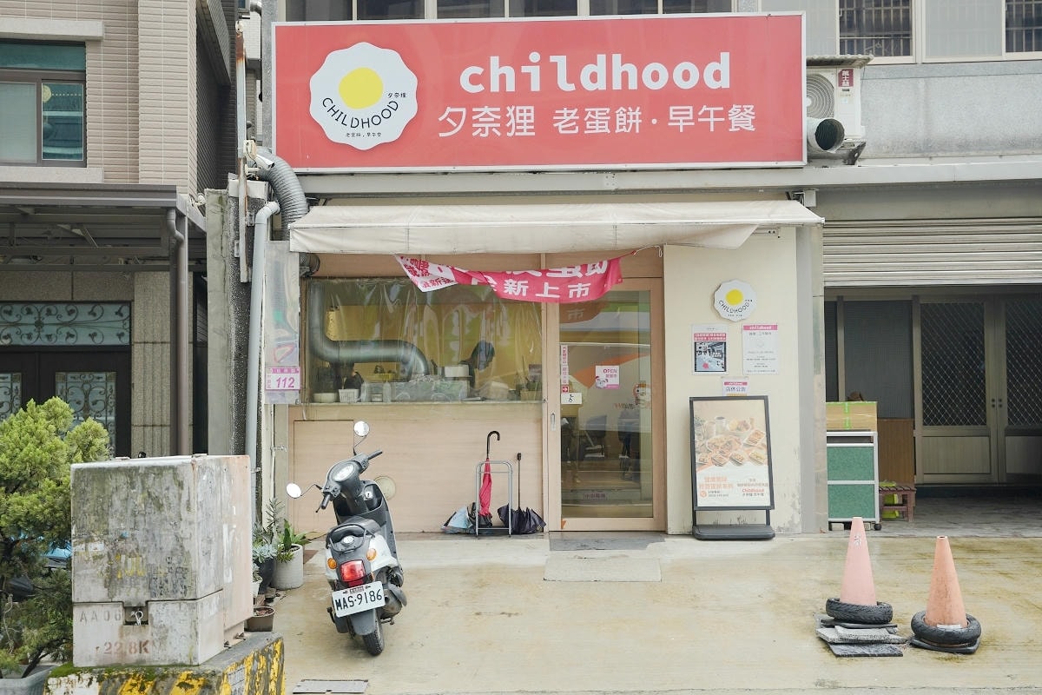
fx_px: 1245
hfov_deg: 45.4
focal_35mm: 43
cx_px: 521
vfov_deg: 31.2
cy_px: 348
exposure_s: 1/160
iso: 160
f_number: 4
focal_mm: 43
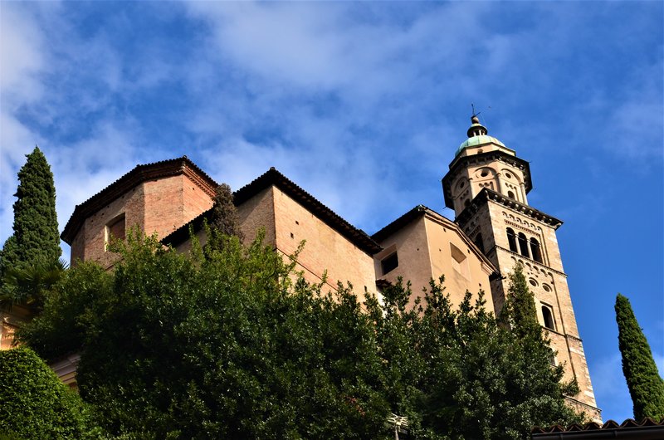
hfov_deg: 19.5
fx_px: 1933
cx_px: 332
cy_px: 220
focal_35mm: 105
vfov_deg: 13.0
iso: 400
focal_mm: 70
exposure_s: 1/320
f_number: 10
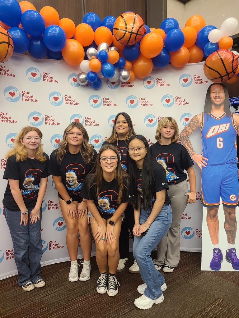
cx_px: 120
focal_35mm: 26
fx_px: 239
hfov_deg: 53.1
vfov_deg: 67.3
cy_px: 159
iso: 200
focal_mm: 5.4
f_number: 1.8
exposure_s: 1/60
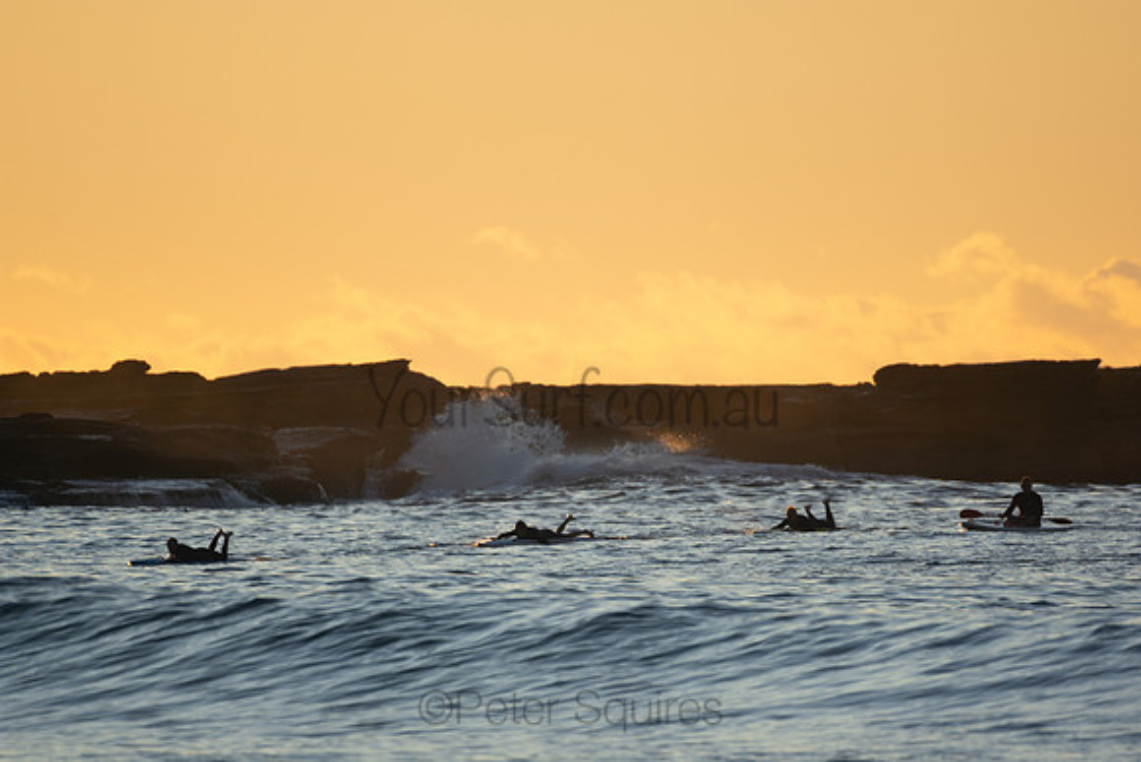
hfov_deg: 2.7
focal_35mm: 750
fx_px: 23775
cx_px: 570
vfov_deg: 1.8
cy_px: 381
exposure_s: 1/640
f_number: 5.6
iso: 160
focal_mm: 500
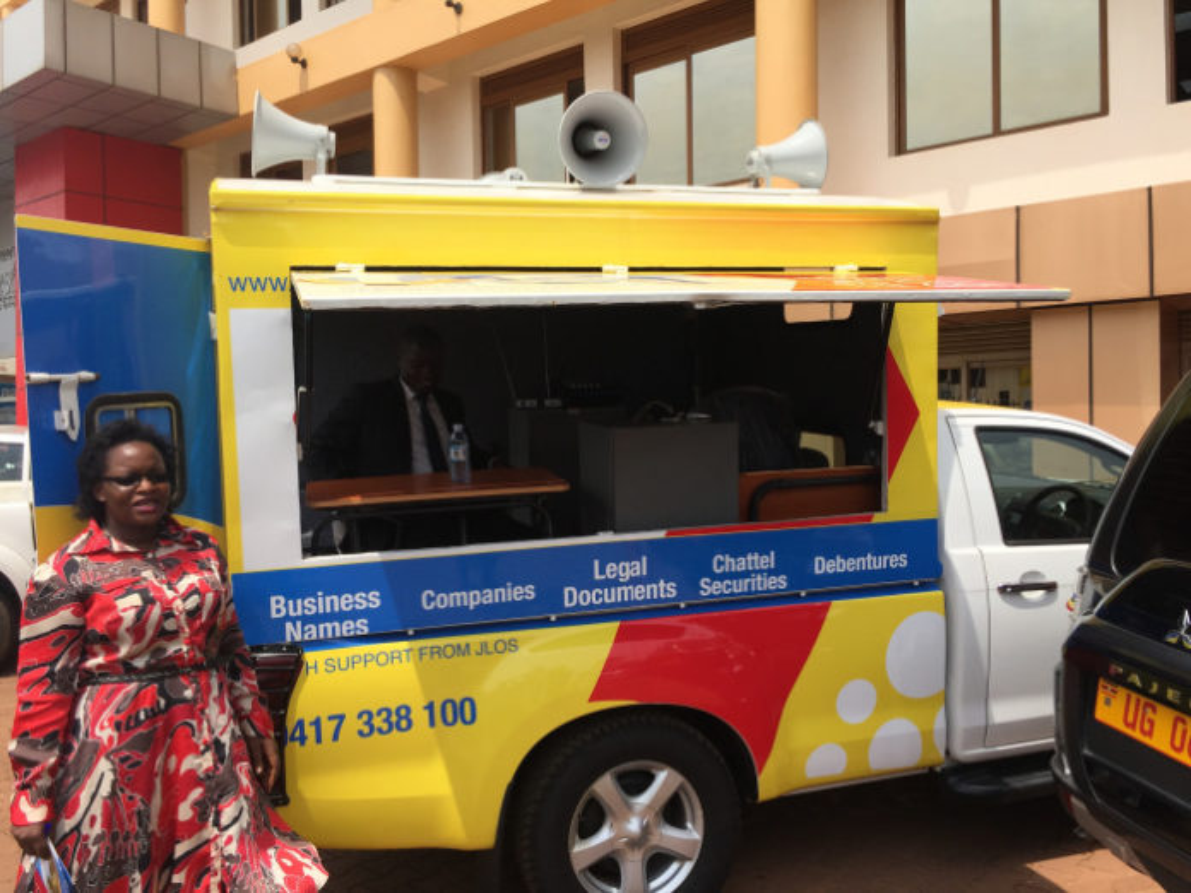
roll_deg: -0.9
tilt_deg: +2.6
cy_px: 446
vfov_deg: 48.2
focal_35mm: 29
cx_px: 596
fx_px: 998
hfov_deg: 61.7
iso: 32
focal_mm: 4.15
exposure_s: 1/1980
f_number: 2.2
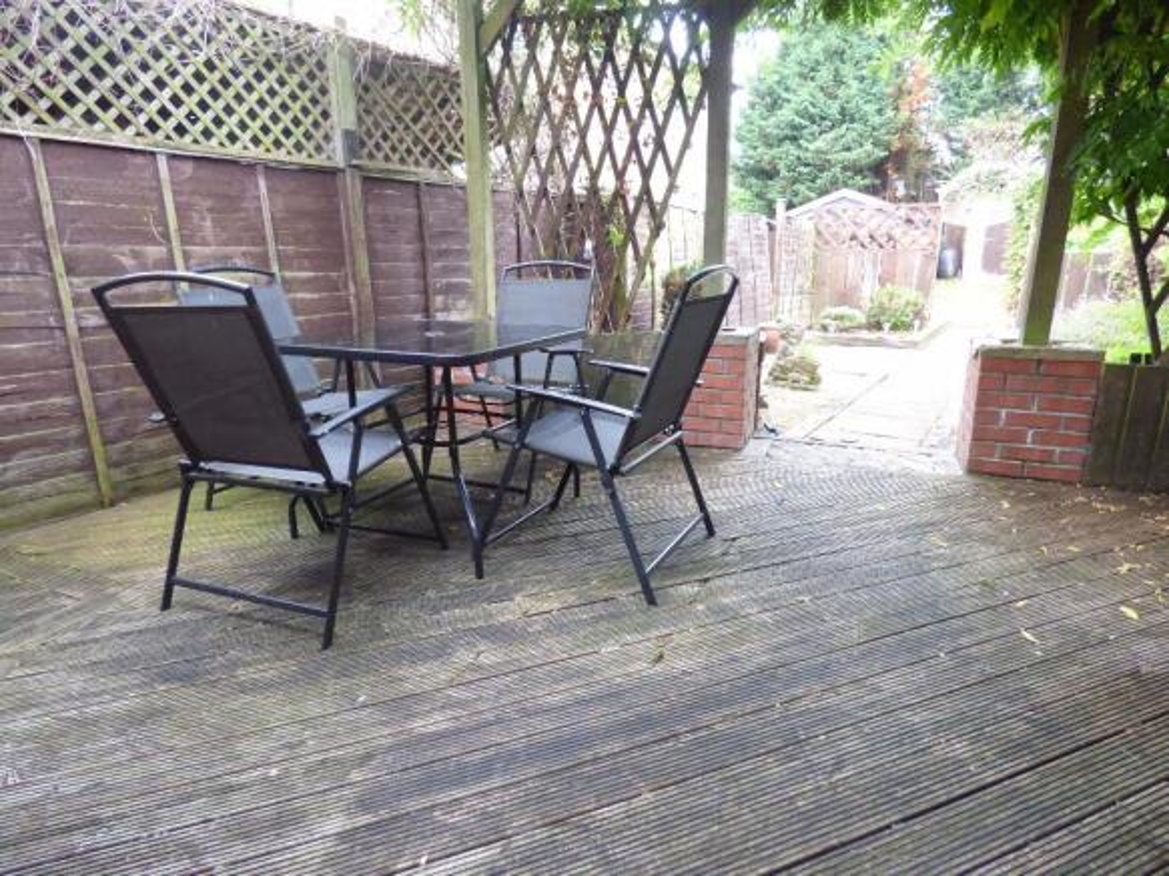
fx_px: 675
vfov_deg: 66.0
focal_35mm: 20
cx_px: 584
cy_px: 438
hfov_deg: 81.8
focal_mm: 3.58
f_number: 2.8
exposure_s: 1/60
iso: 400
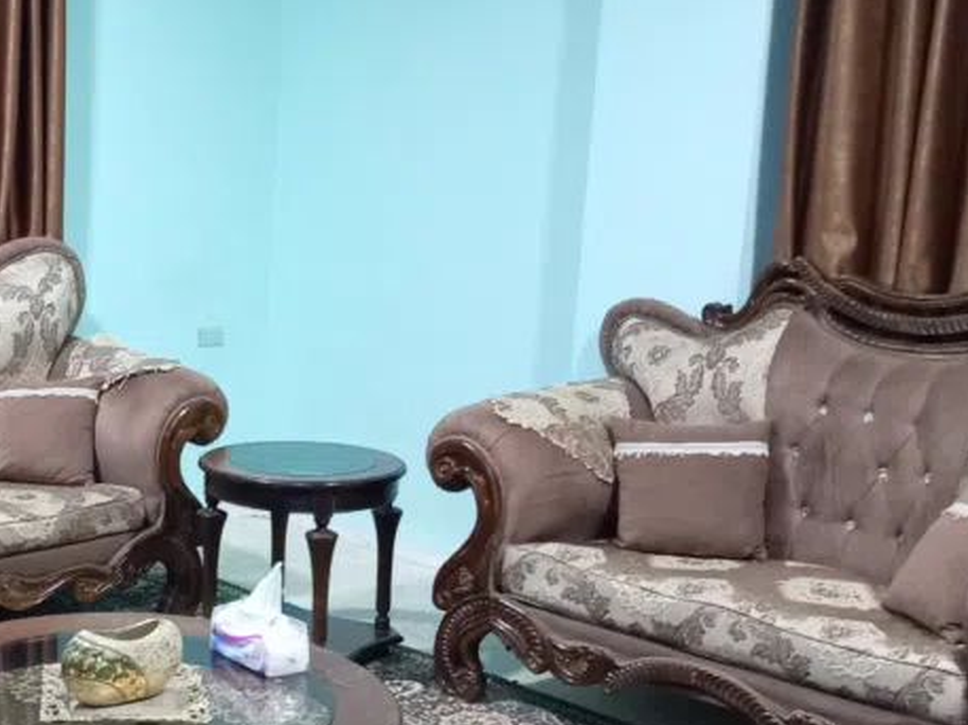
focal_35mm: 56
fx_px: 1565
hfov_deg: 32.0
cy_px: 465
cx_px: 28
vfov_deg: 26.0
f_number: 1.8
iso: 705
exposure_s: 1/25
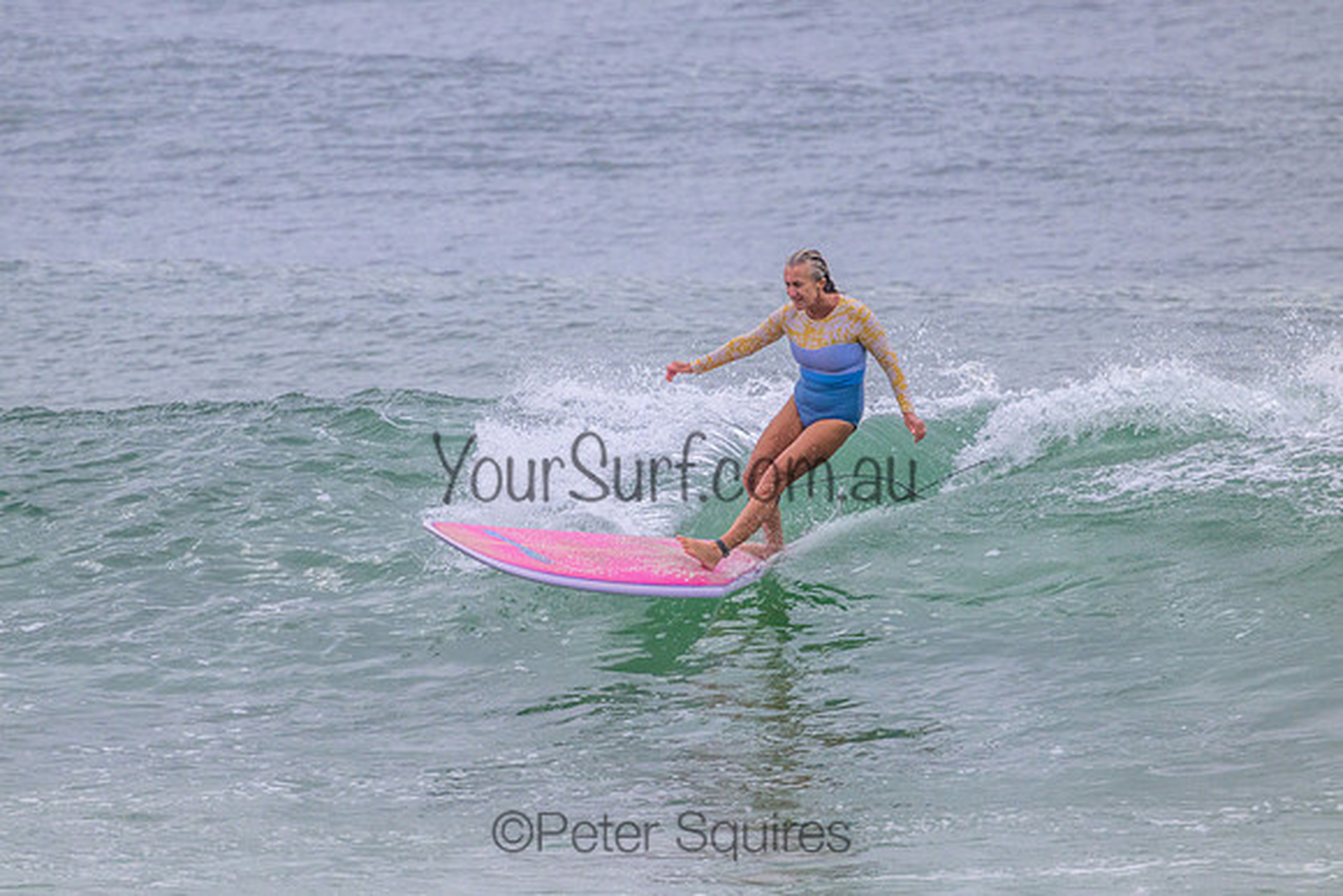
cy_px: 427
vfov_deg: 1.6
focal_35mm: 838
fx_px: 31251
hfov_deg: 2.5
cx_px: 640
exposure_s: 1/2000
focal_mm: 800
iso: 1600
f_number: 11
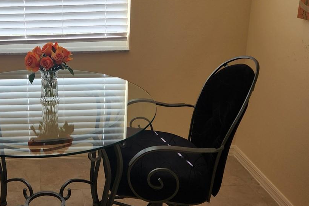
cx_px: 59
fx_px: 403
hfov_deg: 40.1
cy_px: 58
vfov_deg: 28.3
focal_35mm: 47
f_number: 1.8
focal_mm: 5.4
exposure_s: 1/120
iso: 32
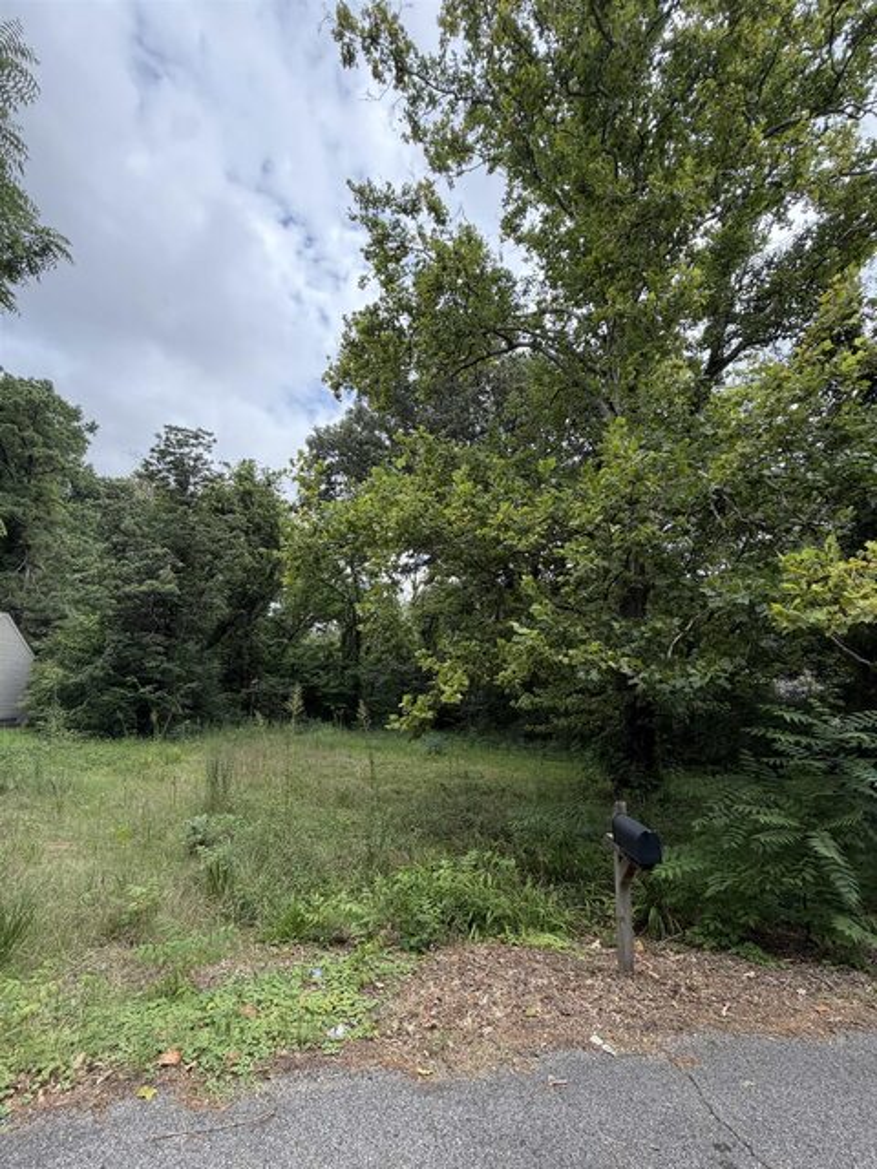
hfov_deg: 85.7
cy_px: 584
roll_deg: -2.6
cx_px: 438
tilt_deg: +13.2
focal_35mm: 14
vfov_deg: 102.1
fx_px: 473
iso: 40
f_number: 2.2
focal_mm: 2.22
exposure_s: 1/585
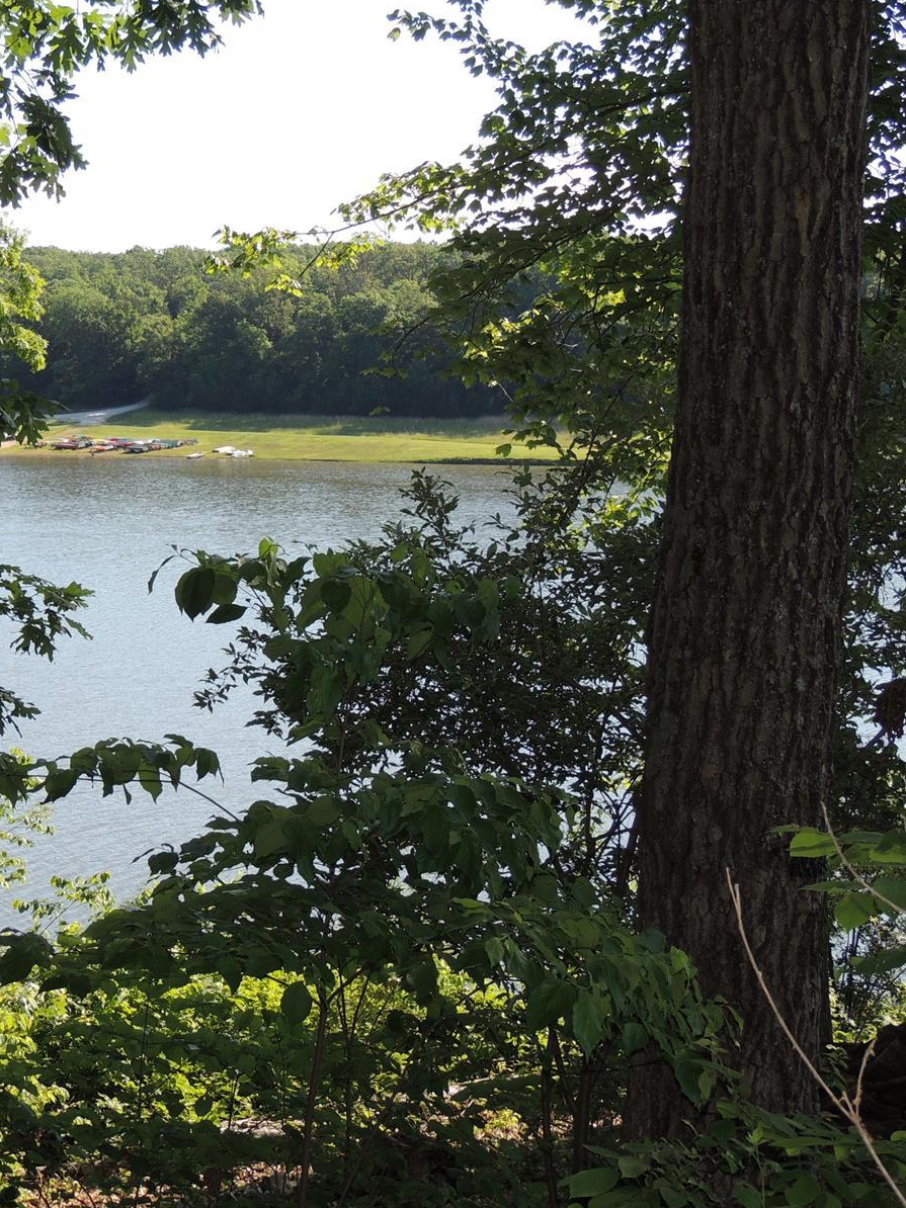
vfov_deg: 30.7
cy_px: 604
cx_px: 184
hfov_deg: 23.0
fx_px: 2199
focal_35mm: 63
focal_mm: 8.3
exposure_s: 1/500
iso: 100
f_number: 3.5
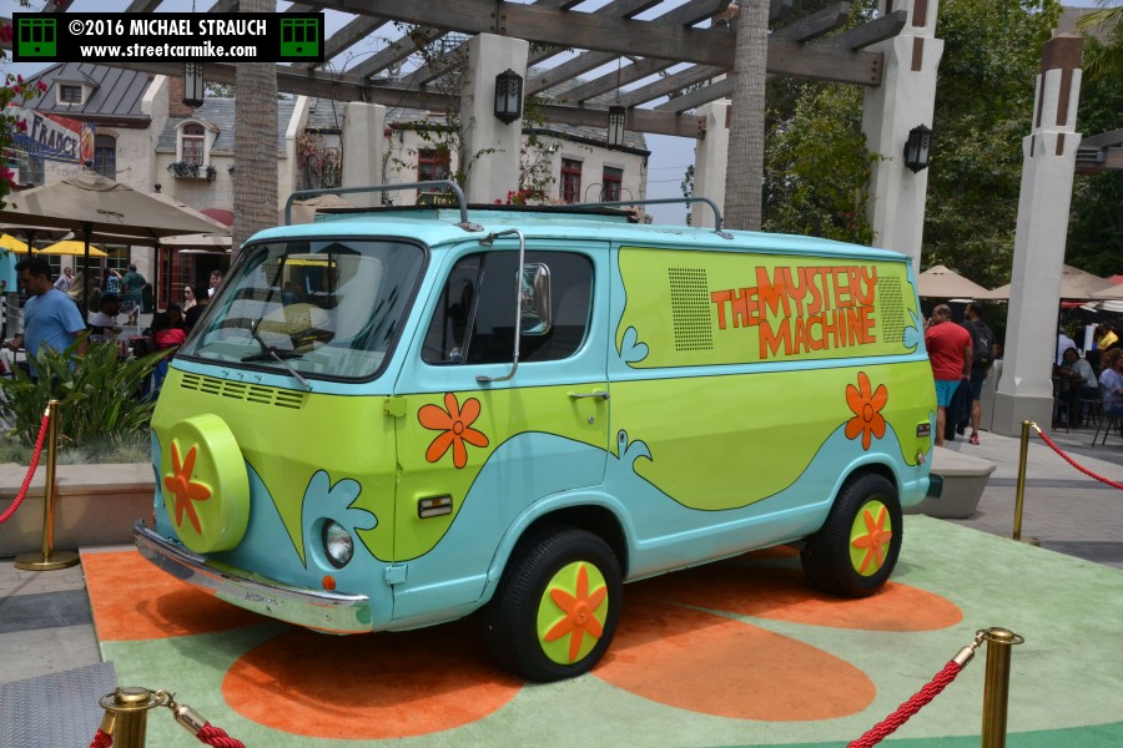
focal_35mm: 33
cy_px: 374
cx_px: 562
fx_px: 1029
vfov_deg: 40.0
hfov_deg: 57.2
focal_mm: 22
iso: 800
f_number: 14
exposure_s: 1/800
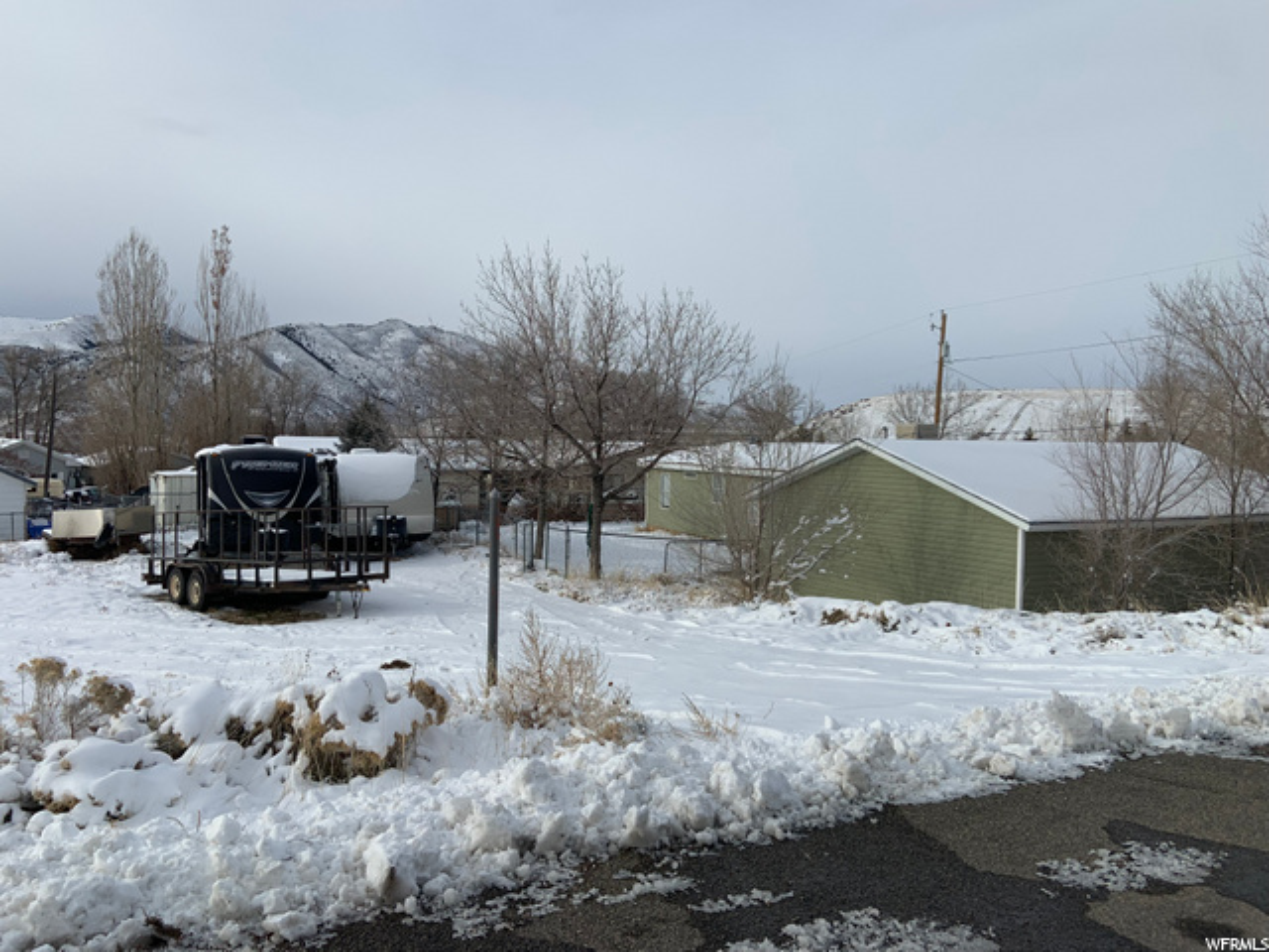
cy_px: 476
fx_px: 953
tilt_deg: -0.9
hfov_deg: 67.3
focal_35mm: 26
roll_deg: -0.8
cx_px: 634
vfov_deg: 53.1
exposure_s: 1/3521
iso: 25
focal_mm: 4.25
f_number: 1.8
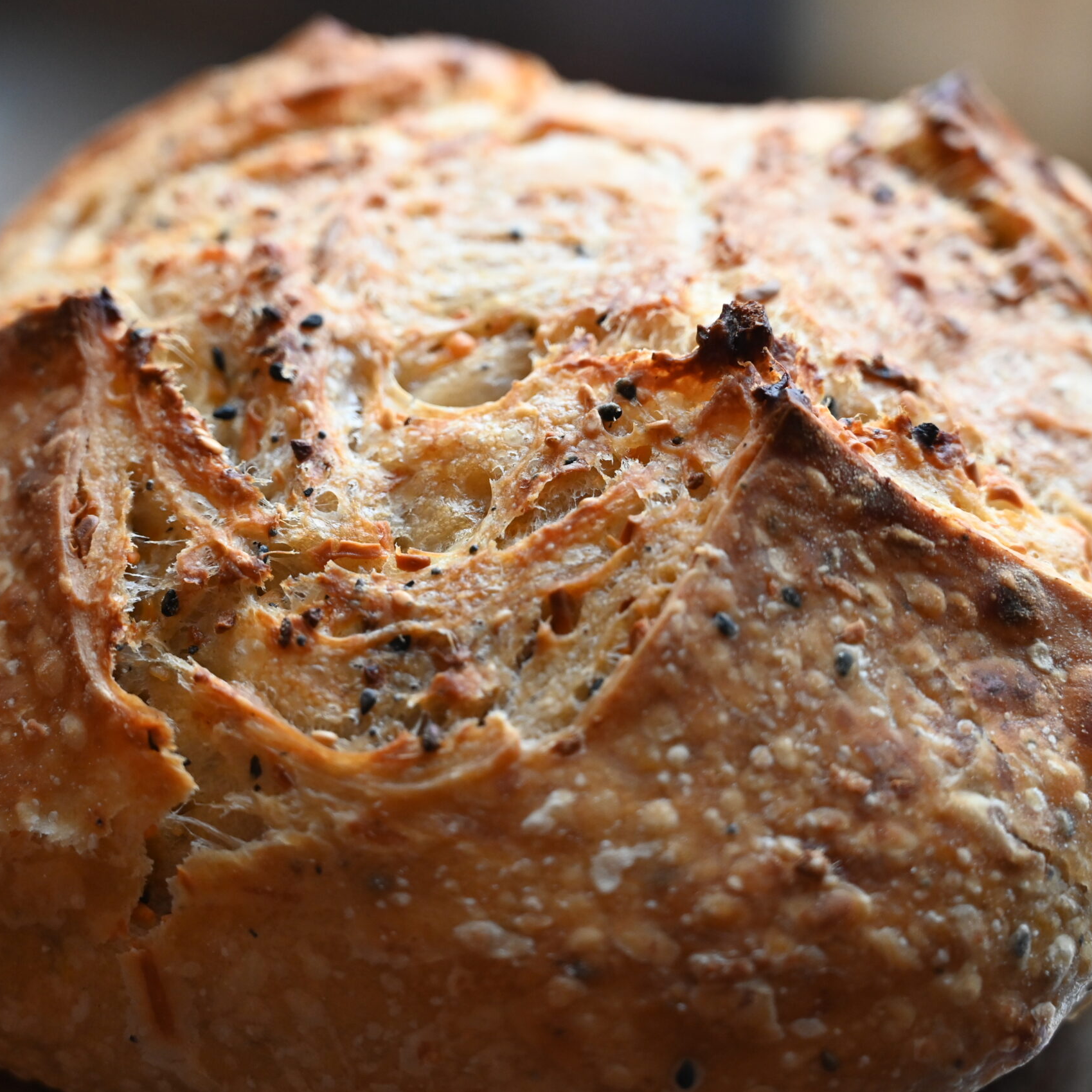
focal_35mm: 64
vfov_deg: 26.9
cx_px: 510
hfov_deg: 26.9
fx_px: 2284
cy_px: 547
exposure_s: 1/125
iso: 2200
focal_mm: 50
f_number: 4
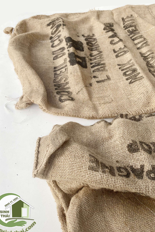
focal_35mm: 28
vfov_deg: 65.5
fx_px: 181
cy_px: 120
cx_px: 75
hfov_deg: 46.4
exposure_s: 1/129
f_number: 1.8
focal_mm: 4.25
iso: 32
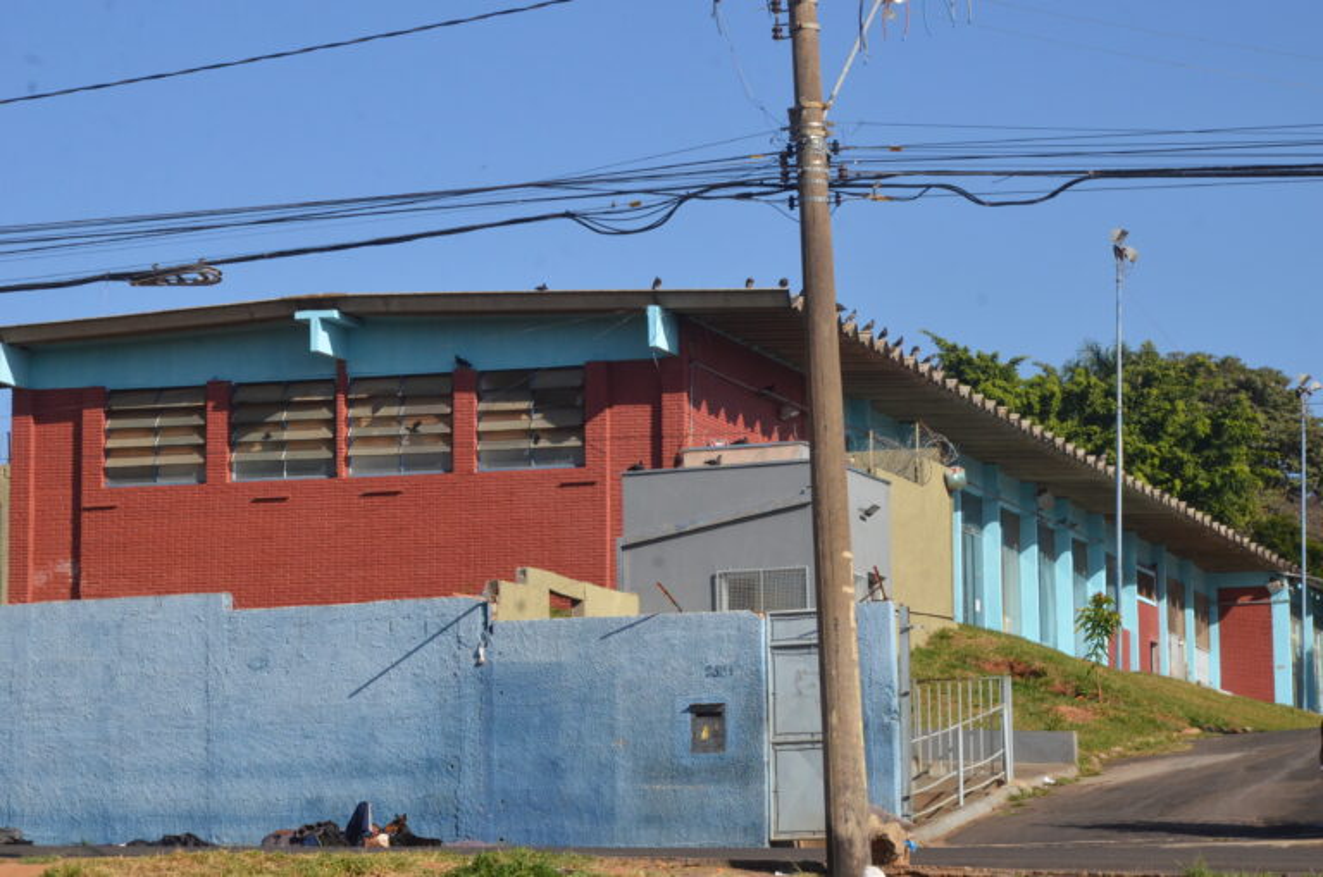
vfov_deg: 12.1
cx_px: 662
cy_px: 438
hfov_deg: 18.2
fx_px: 4127
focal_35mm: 112
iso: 800
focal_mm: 75
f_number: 14
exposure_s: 1/800
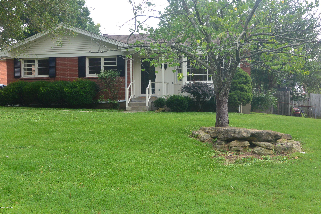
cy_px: 105
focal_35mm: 41
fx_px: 366
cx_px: 164
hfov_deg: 47.4
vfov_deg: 32.6
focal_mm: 15.1
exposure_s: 1/250
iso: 160
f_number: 4.2
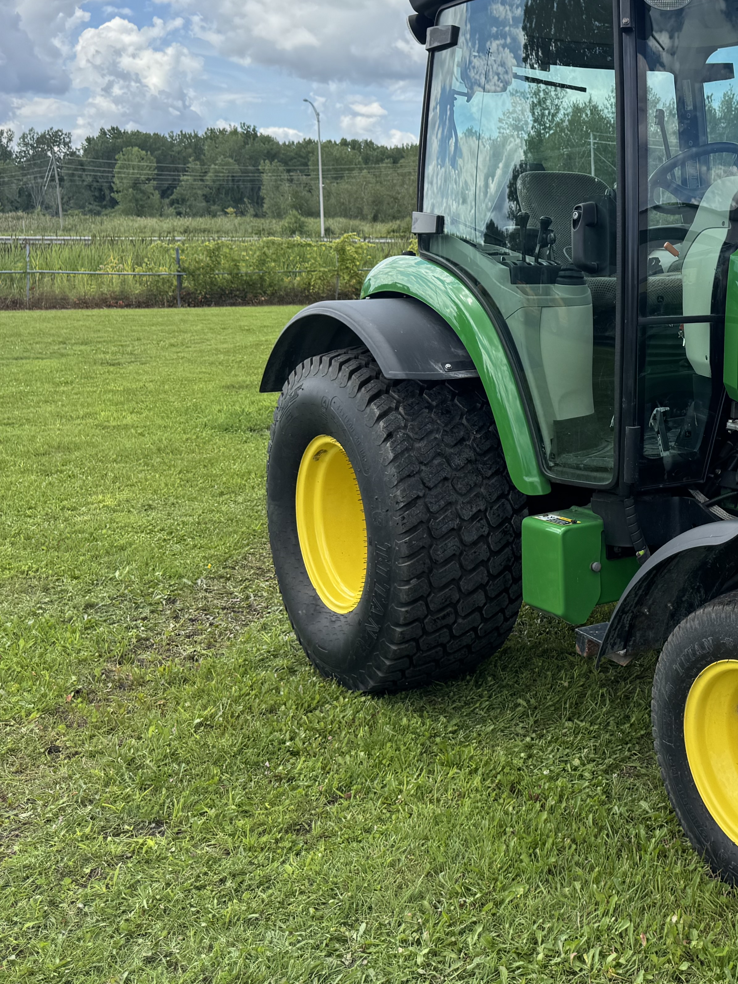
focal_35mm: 43
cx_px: 748
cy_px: 383
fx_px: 1222
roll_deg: +0.5
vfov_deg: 43.6
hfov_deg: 31.0
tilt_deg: -3.6
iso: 80
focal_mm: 6.76
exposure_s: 1/2604
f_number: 1.78
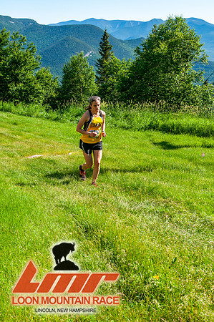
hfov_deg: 26.4
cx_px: 107
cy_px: 161
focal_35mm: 51
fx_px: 456
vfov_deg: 38.9
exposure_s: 1/400
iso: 200
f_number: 8
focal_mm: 34
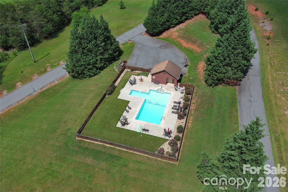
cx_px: 144
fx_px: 232
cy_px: 96
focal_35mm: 29
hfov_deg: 63.7
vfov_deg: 44.9
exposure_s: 1/1949
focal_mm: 10.57
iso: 100
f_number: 2.8
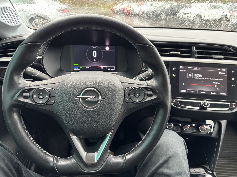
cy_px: 88
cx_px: 118
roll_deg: -0.6
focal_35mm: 26
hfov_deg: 67.3
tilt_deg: -25.7
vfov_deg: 53.1
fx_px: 178
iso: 250
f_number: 1.6
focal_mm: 5.96
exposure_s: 1/60
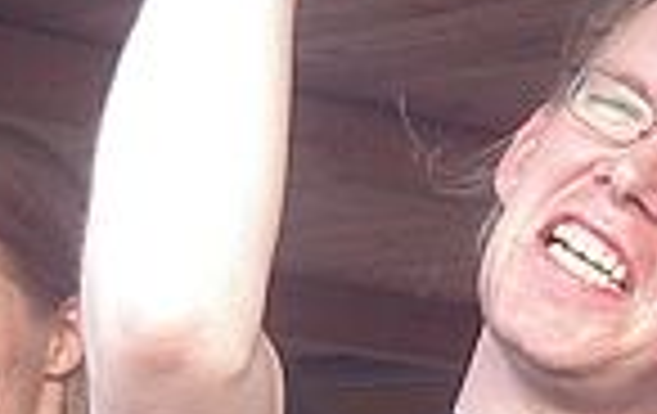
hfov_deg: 11.9
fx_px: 3159
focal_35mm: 176
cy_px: 585
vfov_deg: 7.4
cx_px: 446
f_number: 2.6
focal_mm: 5.8
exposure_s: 1/60
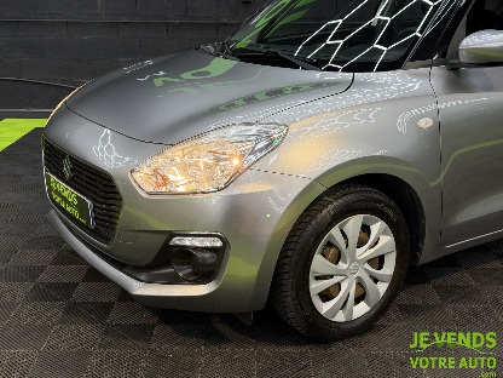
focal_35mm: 48
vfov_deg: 30.3
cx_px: 252
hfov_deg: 39.7
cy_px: 189
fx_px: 697
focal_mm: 6.76
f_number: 1.78
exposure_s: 1/149
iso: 125
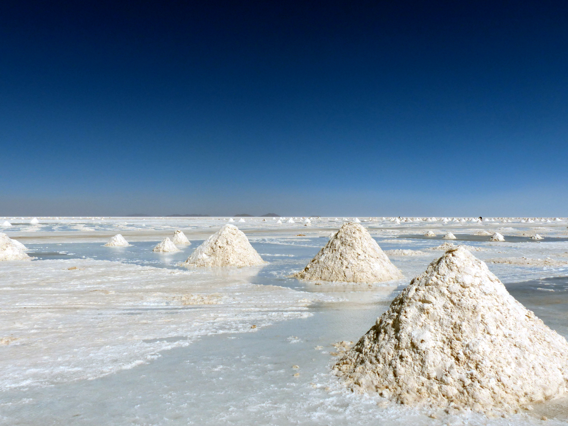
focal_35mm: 32
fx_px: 525
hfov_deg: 56.8
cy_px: 208
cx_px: 277
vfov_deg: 44.2
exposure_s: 1/1600
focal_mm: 5.5
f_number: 6.3
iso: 100
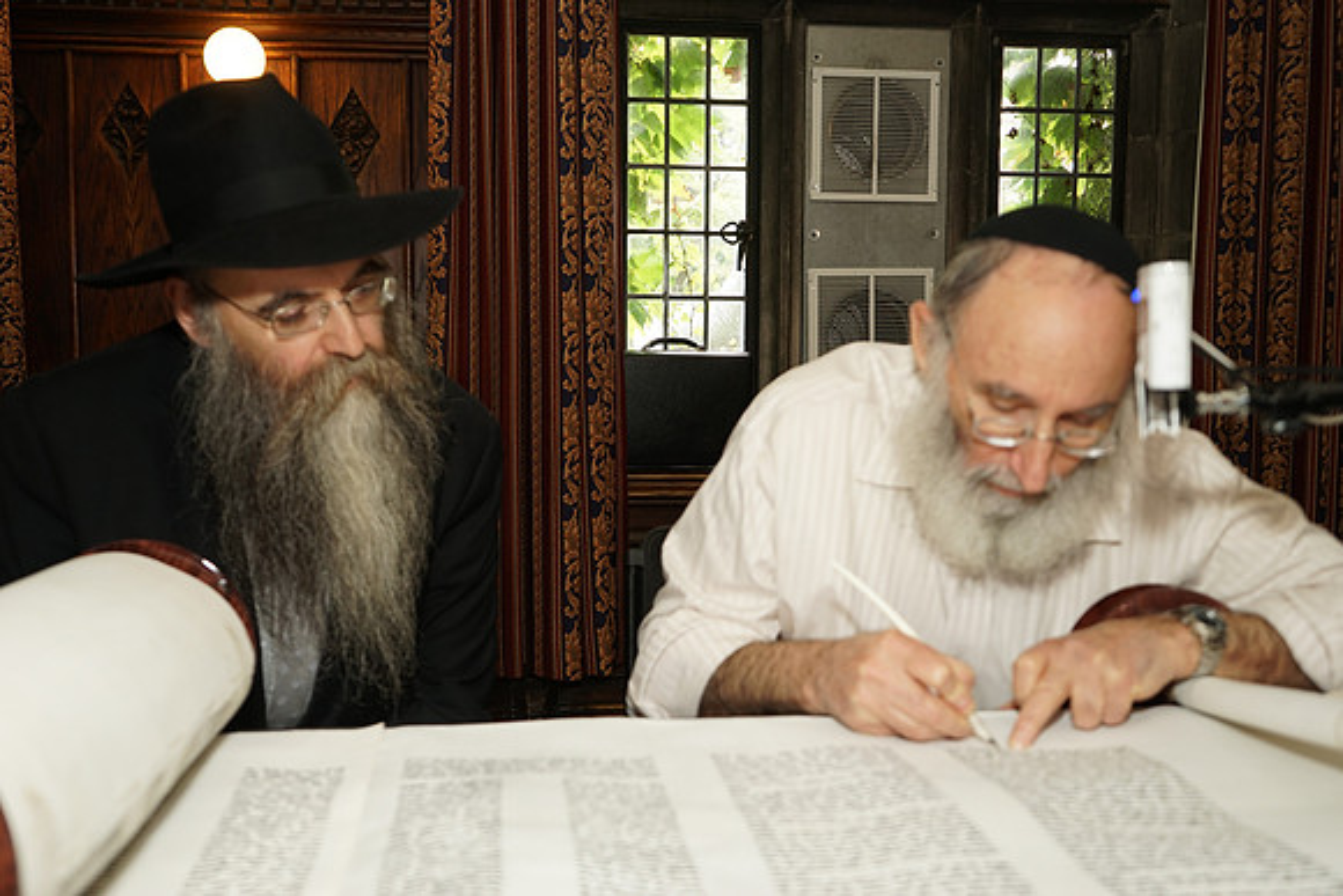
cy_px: 448
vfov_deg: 38.9
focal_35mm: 34
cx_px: 672
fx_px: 1269
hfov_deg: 55.8
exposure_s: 1/80
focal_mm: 34
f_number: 4.5
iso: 500
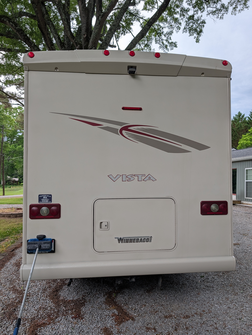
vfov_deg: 71.5
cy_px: 168
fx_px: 232
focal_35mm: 24
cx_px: 126
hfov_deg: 56.9
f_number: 1.68
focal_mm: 6.9
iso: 23
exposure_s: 1/49.8
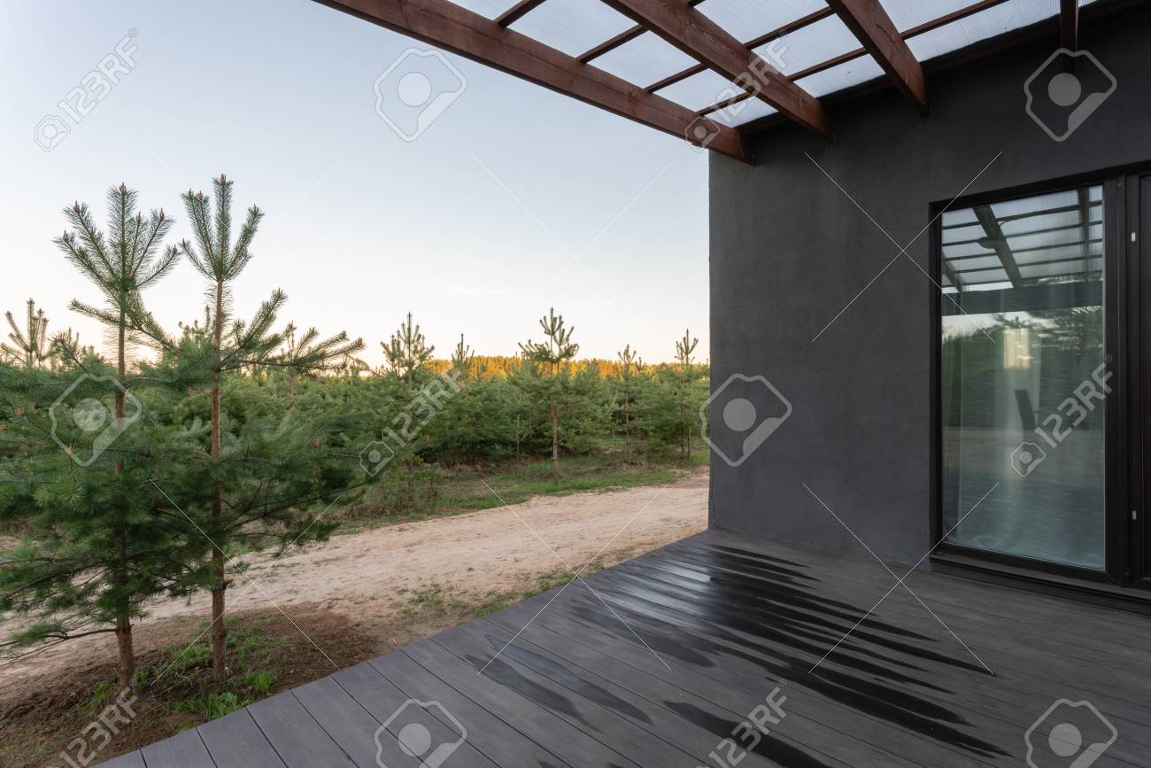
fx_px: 544
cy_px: 384
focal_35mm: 17
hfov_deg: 93.3
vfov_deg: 70.5
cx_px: 576
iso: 50
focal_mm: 17
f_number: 13
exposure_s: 1/8
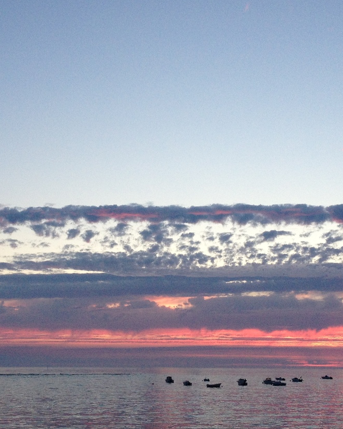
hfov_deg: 23.2
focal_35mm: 66
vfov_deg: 28.7
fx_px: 837
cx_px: 162
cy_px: 233
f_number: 2.4
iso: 80
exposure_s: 1/120
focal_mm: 4.28
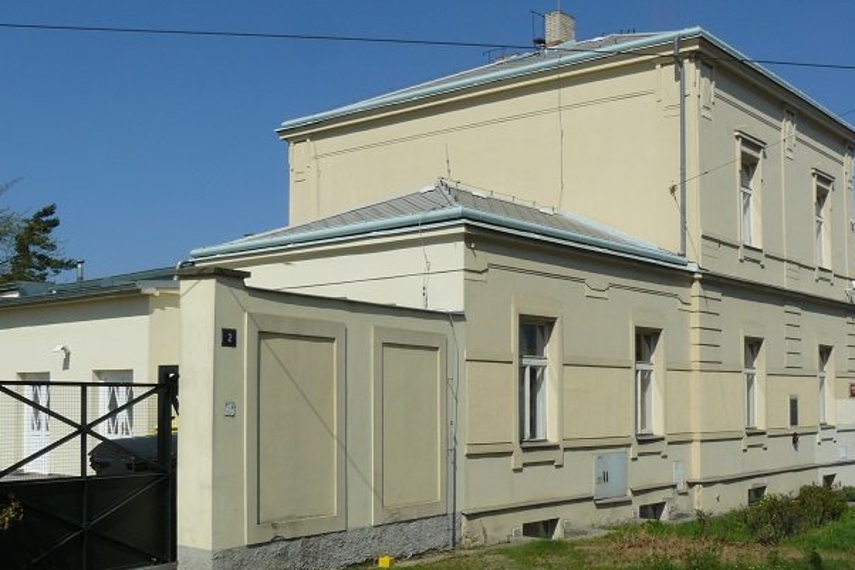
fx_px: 1045
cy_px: 338
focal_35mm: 44
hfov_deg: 44.5
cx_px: 455
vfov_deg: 30.4
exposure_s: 1/400
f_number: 8
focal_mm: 6
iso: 100
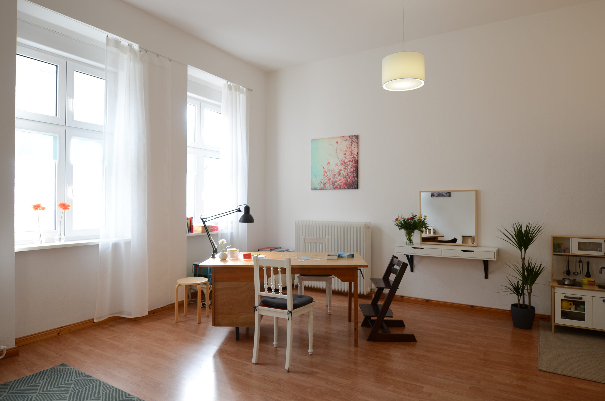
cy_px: 200
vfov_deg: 55.9
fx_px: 377
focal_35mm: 22
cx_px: 302
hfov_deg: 77.4
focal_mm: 15
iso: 125
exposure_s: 1/60
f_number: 2.8
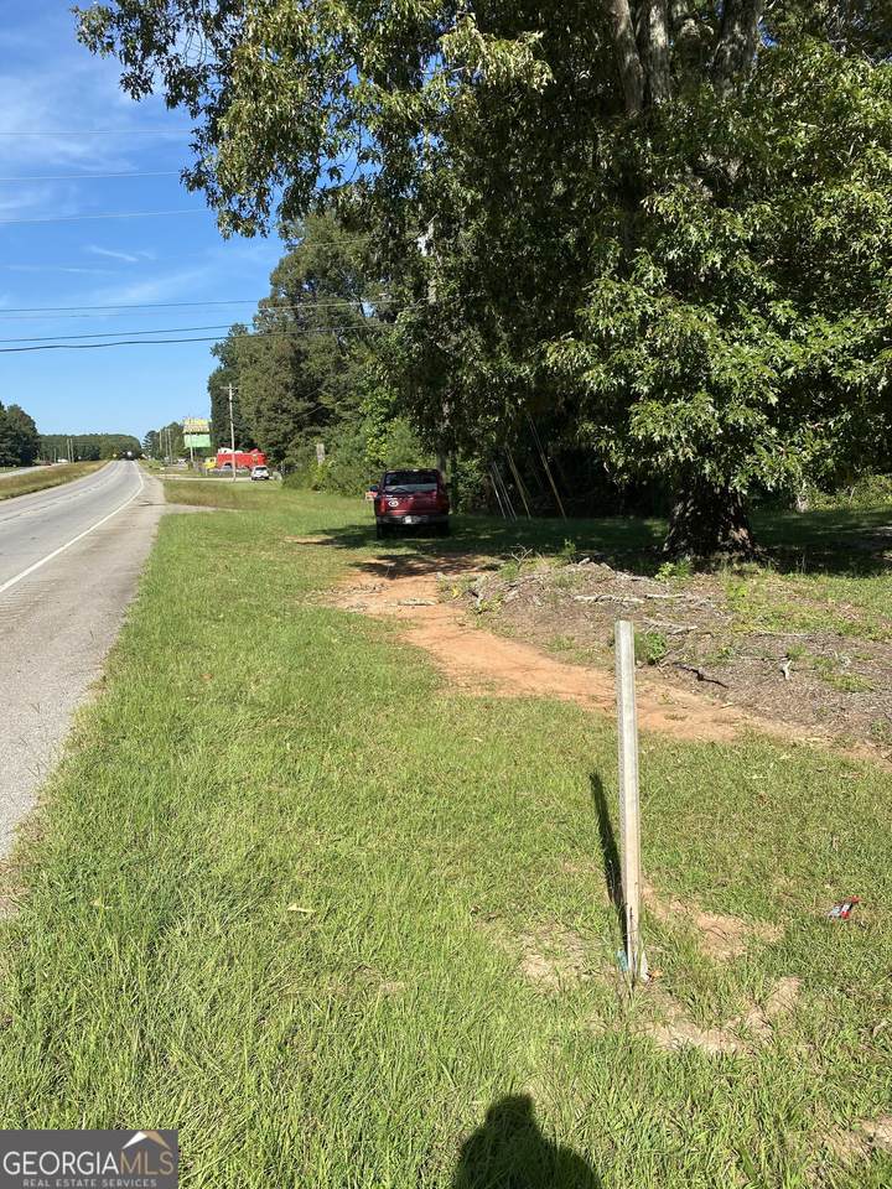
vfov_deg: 67.3
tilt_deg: -8.4
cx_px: 446
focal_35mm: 26
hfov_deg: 53.1
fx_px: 893
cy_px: 594
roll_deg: +1.4
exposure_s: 1/1866
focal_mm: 4.25
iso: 32
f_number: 1.8
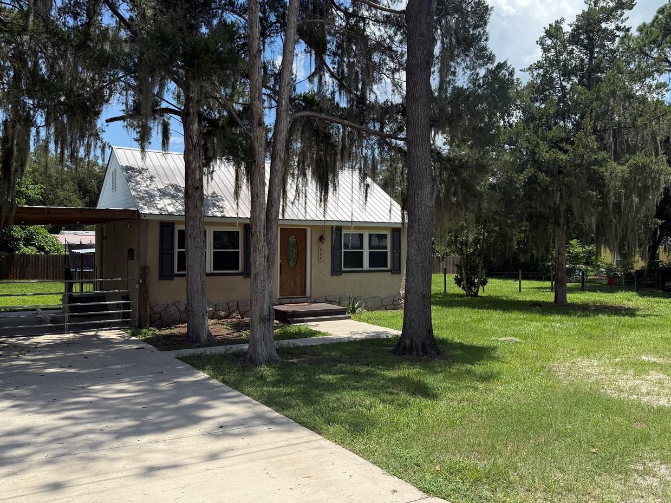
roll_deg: -0.4
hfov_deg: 58.3
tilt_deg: +1.2
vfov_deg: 45.4
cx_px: 363
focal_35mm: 31
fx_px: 601
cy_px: 234
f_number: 1.78
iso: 100
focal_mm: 6.76
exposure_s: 1/5319
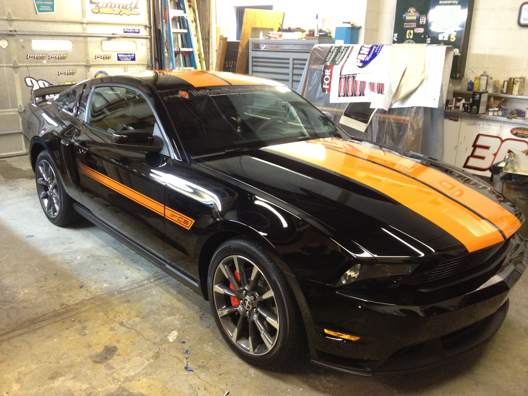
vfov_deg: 40.7
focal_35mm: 35
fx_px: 534
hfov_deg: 52.6
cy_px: 198
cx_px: 264
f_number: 2.4
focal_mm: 4.28
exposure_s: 1/20
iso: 320
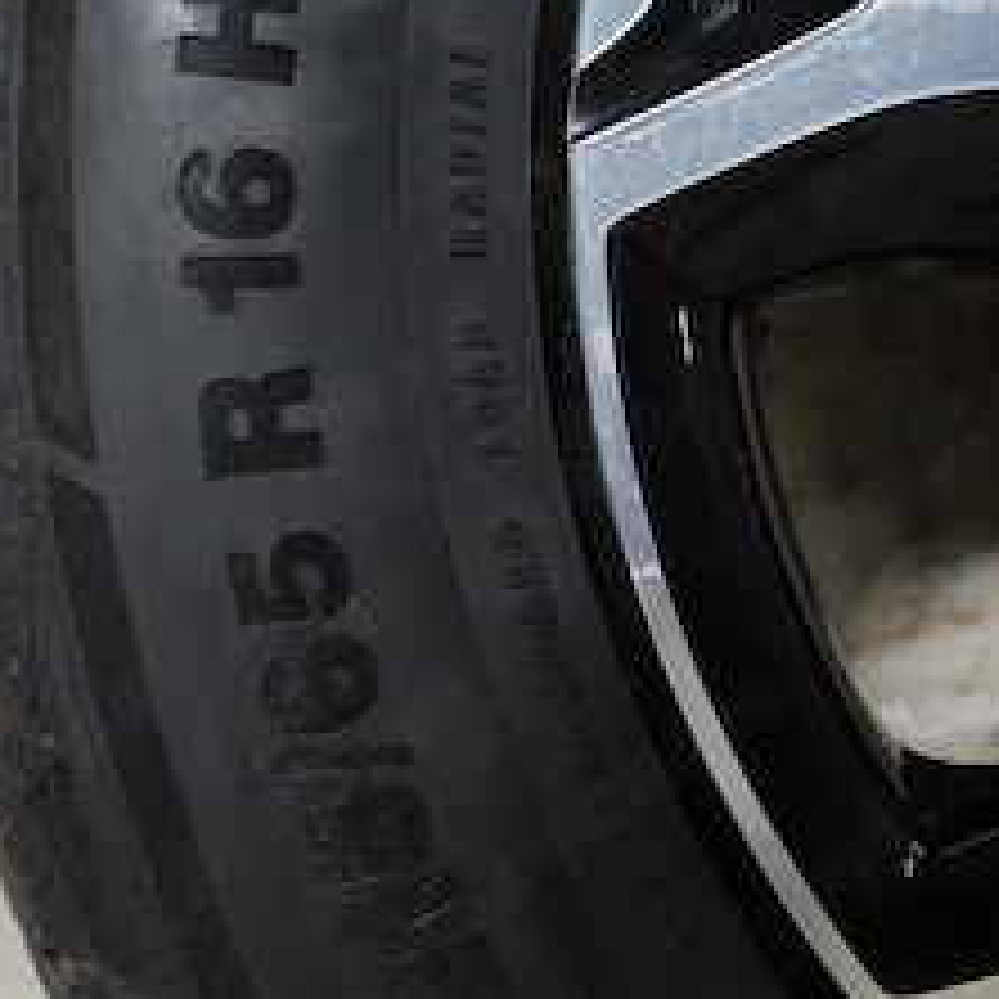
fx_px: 1404
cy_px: 518
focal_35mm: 43
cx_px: 477
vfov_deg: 39.2
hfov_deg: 39.2
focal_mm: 6.12
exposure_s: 1/33
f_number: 1.9
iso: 2000
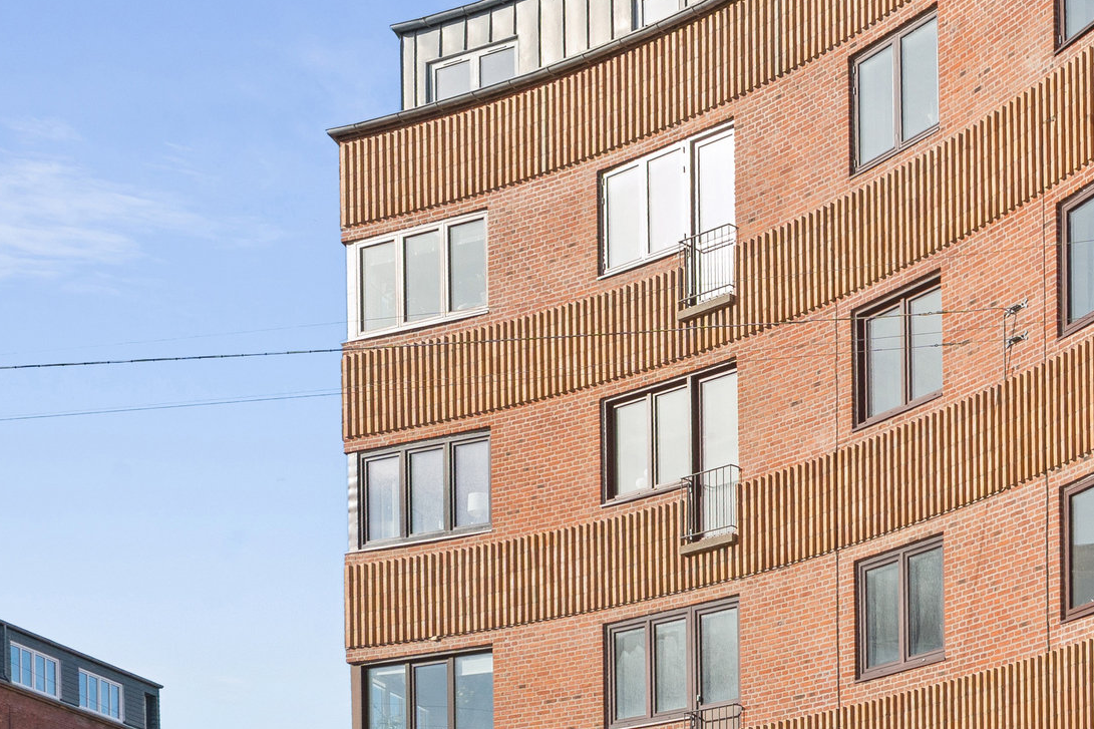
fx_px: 2005
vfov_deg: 20.5
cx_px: 1257
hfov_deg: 27.4
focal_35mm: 66
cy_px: 482
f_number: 10
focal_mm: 24
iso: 400
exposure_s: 1/640
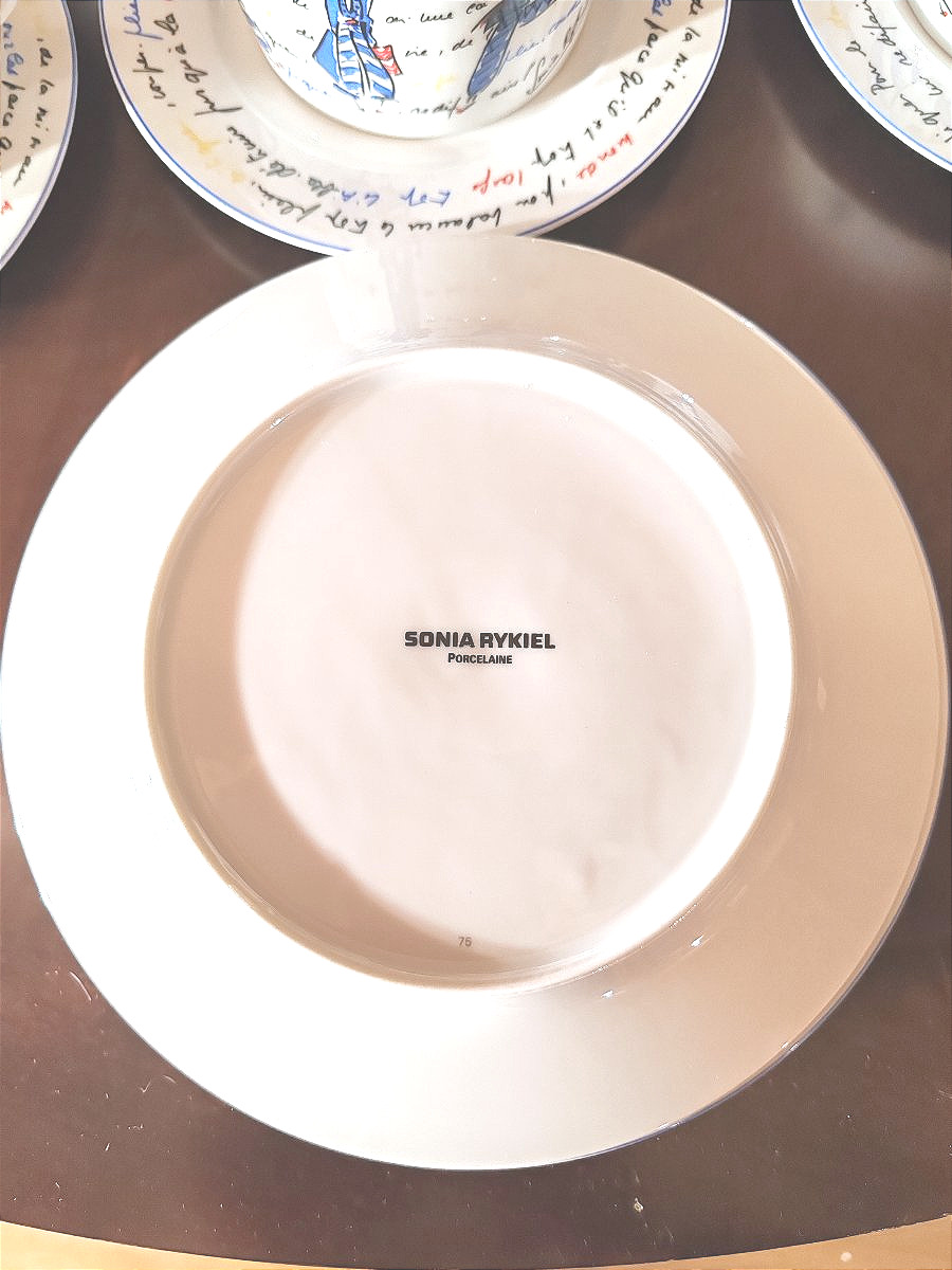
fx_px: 990
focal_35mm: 27
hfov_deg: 51.4
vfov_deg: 65.3
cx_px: 476
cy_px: 635
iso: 640
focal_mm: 6.12
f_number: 1.9
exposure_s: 1/100
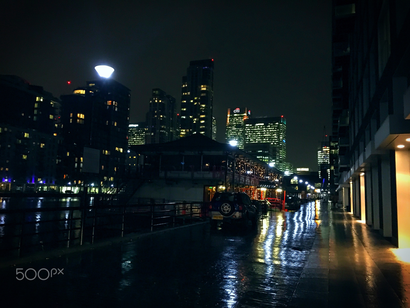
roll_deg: -1.5
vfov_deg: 48.2
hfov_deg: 61.7
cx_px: 205
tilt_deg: +6.3
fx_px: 343
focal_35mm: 29
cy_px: 154
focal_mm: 4.15
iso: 640
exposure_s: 1/17
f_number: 2.2
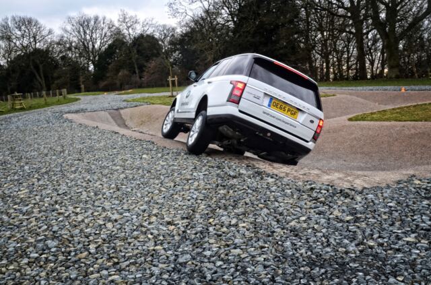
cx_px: 216
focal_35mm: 39
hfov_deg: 49.7
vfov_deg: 34.0
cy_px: 142
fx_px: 466
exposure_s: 1/30
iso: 200
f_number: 13
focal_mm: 26
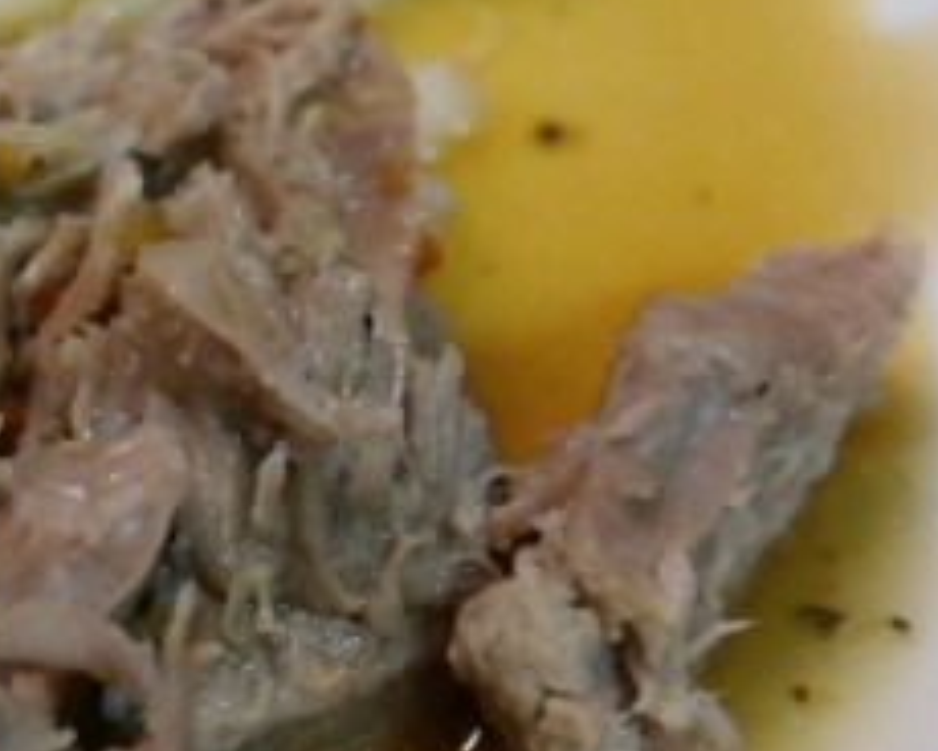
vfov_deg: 9.5
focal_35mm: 163
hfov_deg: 11.3
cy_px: 255
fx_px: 4525
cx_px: -510
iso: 1600
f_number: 4.5
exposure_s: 1/60
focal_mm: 33
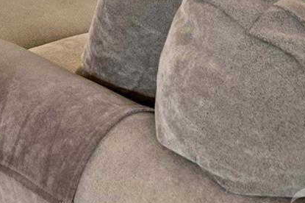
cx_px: -104
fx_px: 669
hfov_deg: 22.6
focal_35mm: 79
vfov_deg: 14.0
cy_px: -224
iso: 100
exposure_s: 1.6
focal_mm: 16
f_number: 8
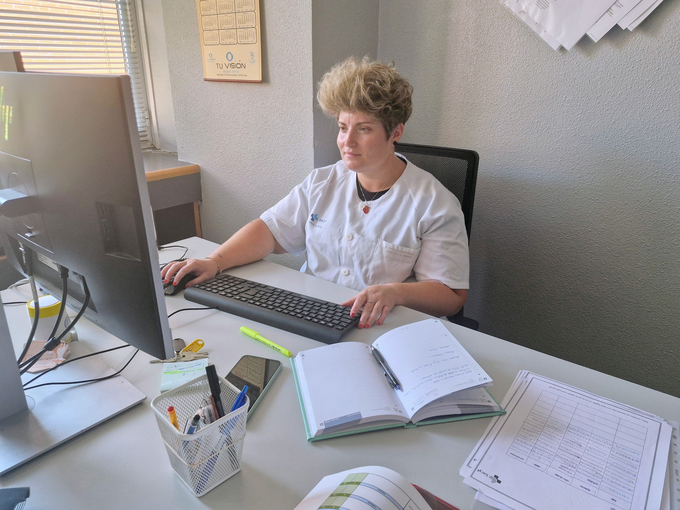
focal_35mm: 23
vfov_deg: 58.9
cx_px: 340
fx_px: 452
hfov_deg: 73.9
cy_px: 255
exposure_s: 1/100
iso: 250
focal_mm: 5.54
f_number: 1.8
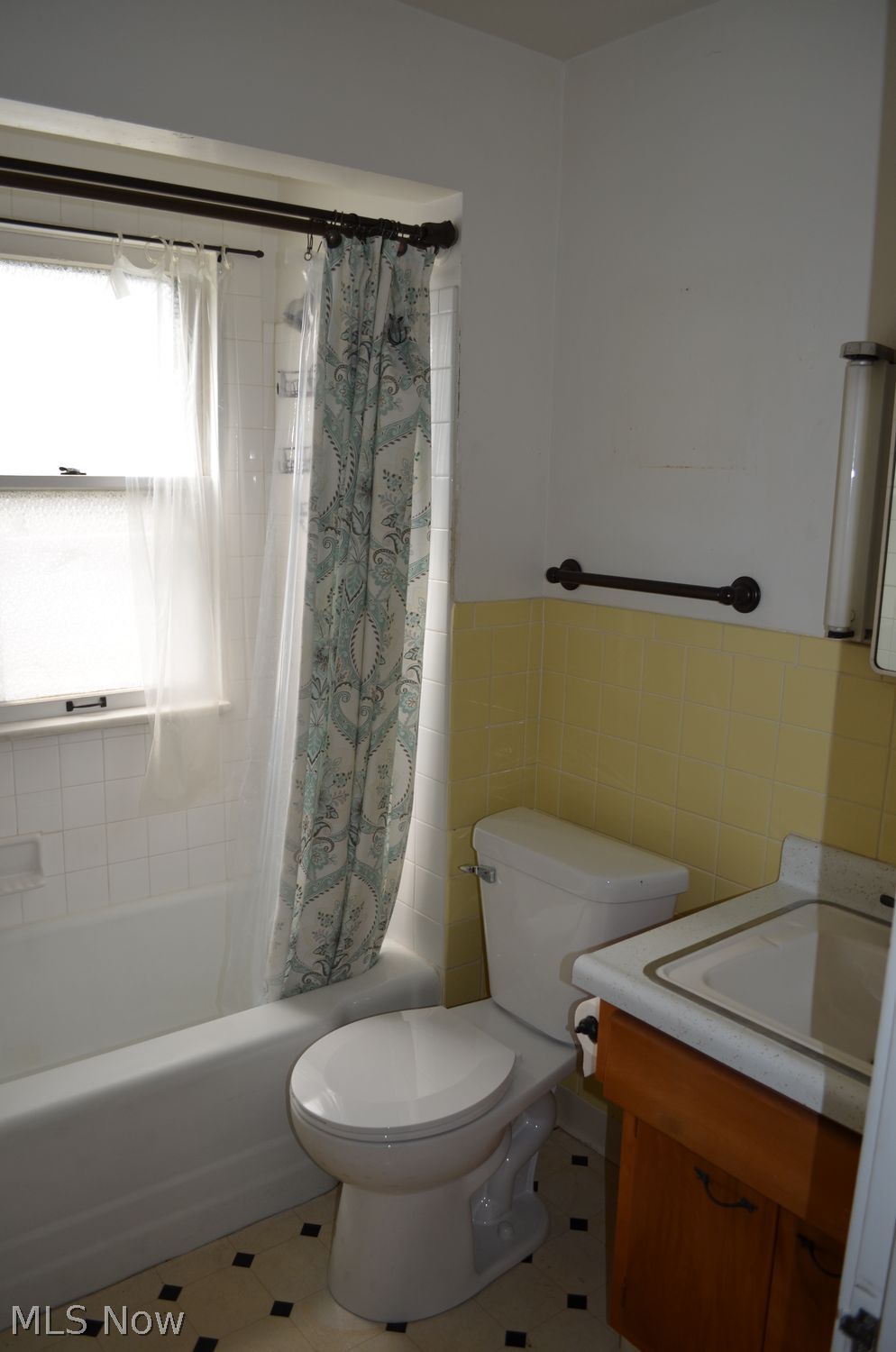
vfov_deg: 67.5
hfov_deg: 47.8
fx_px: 1012
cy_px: 676
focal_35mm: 27
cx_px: 448
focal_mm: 18
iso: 180
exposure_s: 1/200
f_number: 3.5
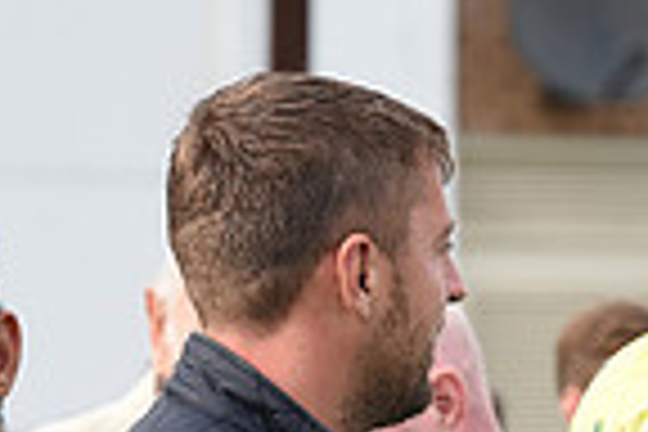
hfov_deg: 3.3
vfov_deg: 2.2
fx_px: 11267
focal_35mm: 626
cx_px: 783
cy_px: 835
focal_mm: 155
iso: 500
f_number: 5.6
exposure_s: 1/1000
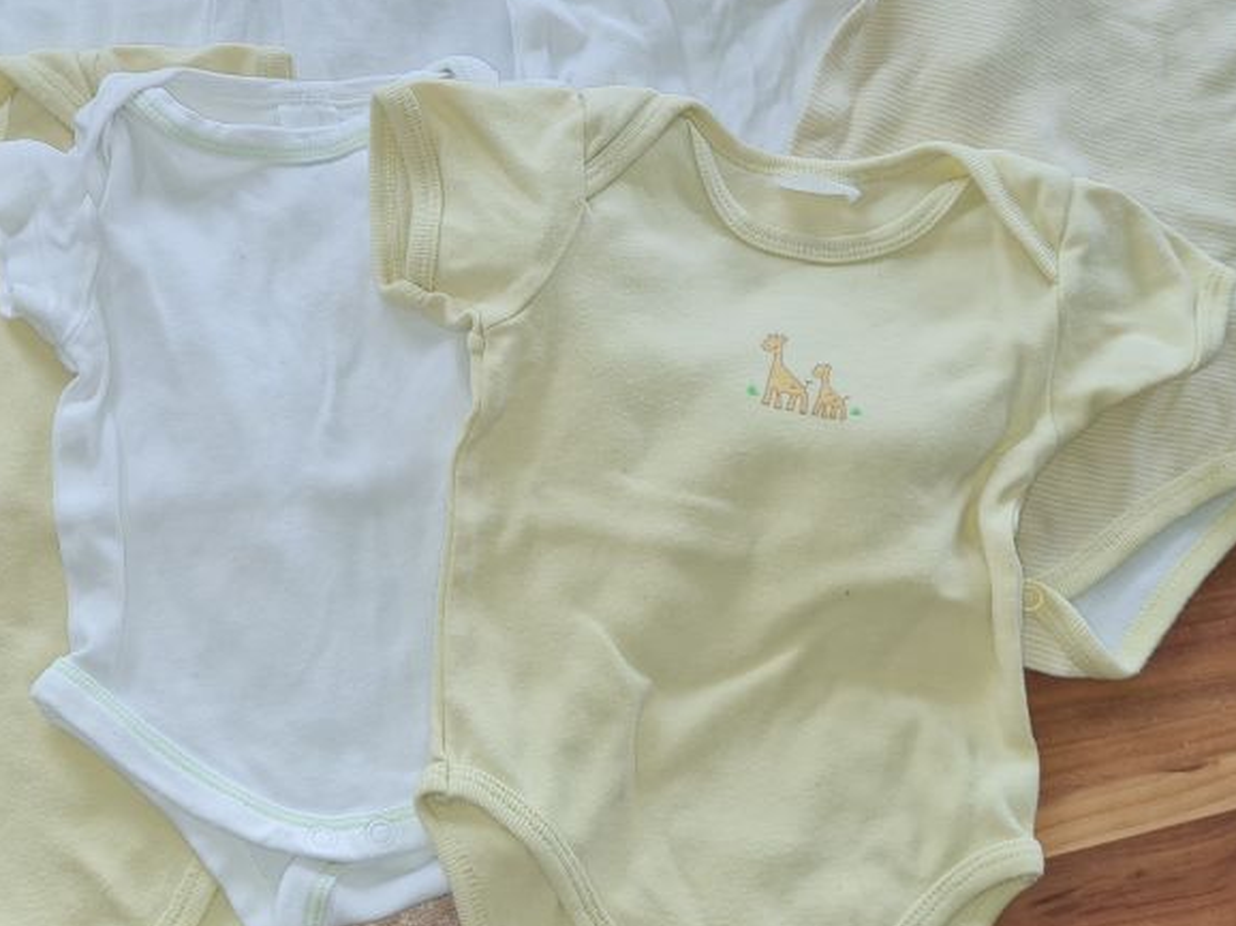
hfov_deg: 41.8
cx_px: 481
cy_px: 376
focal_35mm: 45
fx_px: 1606
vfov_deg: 32.1
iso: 50
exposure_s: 1/100
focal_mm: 5.4
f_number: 1.8
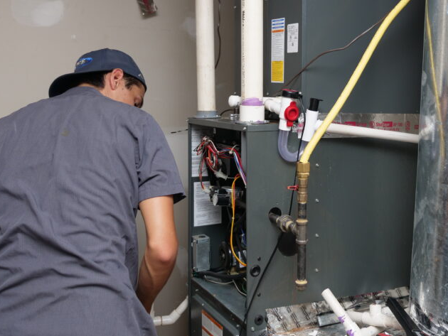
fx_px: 505
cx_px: 276
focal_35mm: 39
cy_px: 114
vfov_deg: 36.5
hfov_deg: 47.5
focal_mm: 12
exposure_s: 1/250
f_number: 2.8
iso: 200
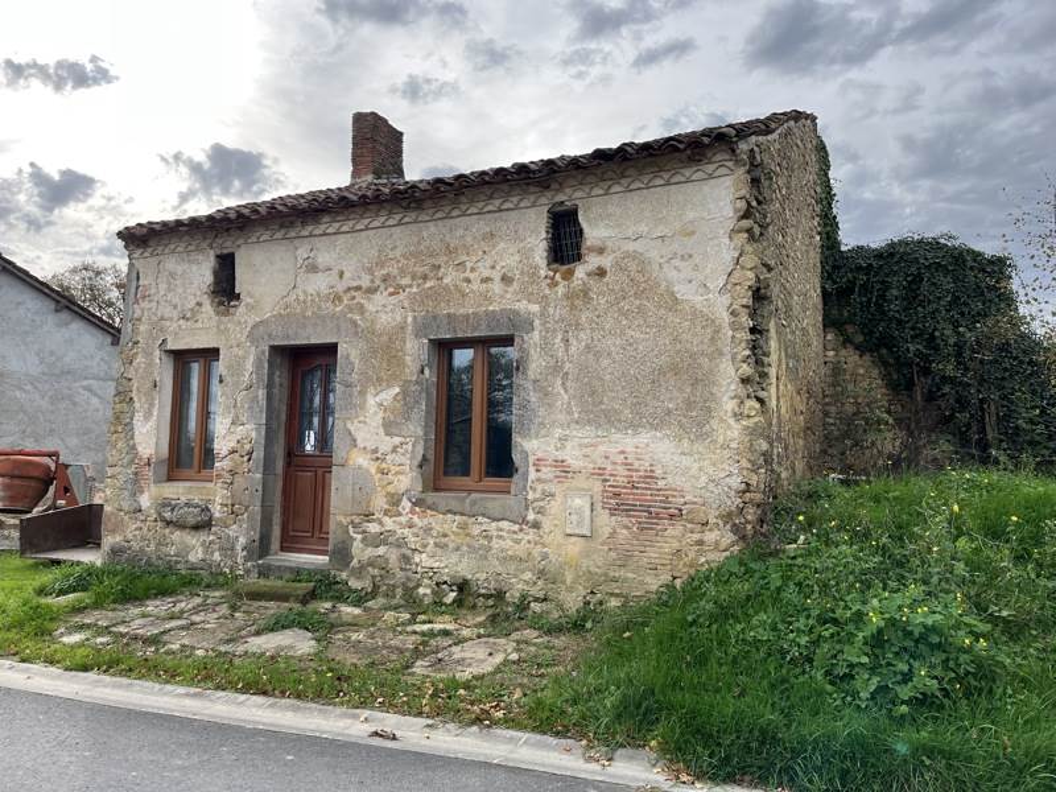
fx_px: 793
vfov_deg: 53.1
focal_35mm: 26
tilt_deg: +4.3
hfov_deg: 67.3
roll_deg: -1.0
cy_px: 396
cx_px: 528
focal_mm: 5.1
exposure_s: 1/1279
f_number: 1.6
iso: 50
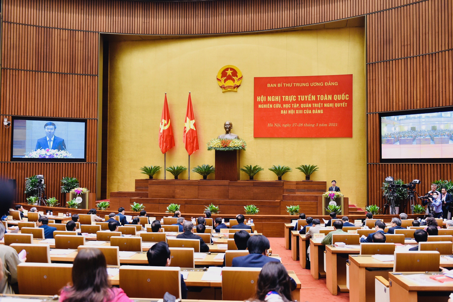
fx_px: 428
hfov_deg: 55.8
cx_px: 226
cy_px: 151
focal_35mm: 34
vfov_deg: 38.8
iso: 2000
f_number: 3.5
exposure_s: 1/125
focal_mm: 34
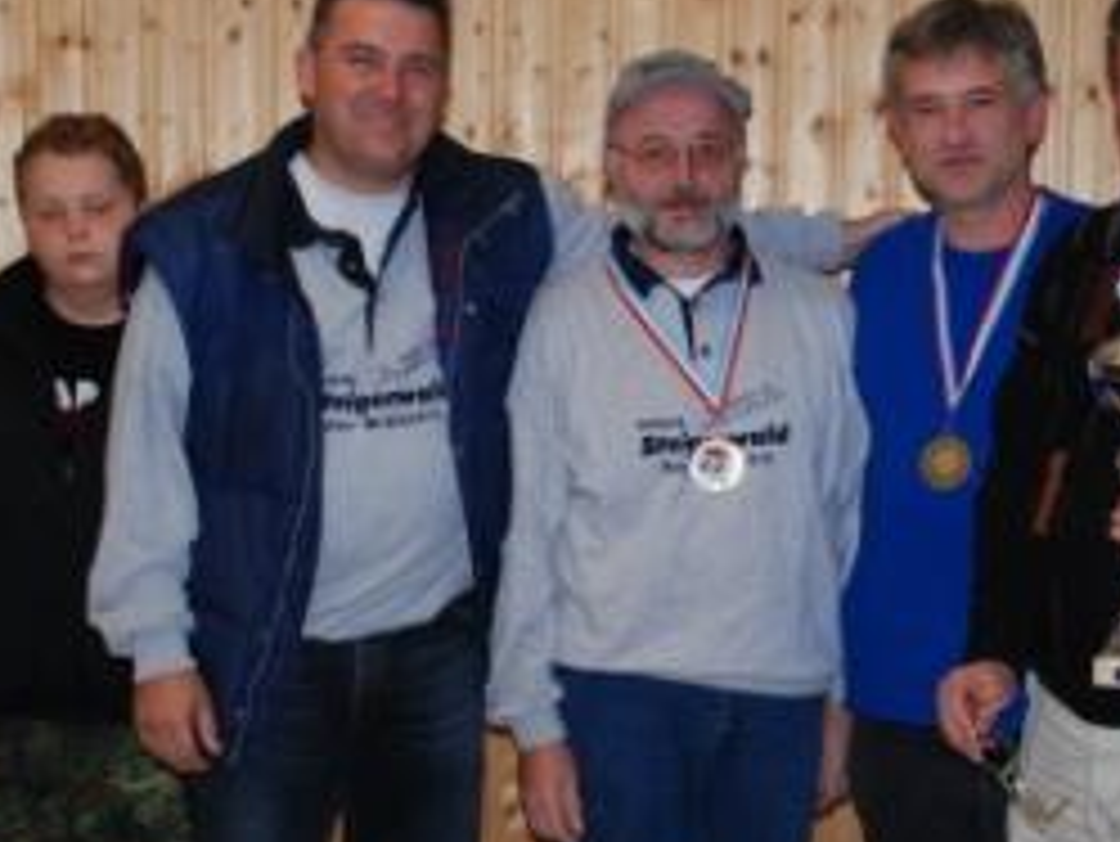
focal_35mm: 83
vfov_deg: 17.8
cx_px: 751
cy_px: 495
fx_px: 2687
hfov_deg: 23.4
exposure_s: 1/60
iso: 400
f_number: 4.2
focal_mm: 32
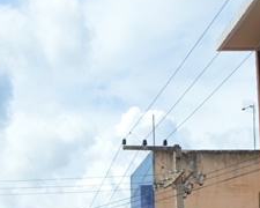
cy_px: 340
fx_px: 885
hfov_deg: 15.8
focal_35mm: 115
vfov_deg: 12.5
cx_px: -92
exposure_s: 1/320
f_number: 9
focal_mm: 18
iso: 100
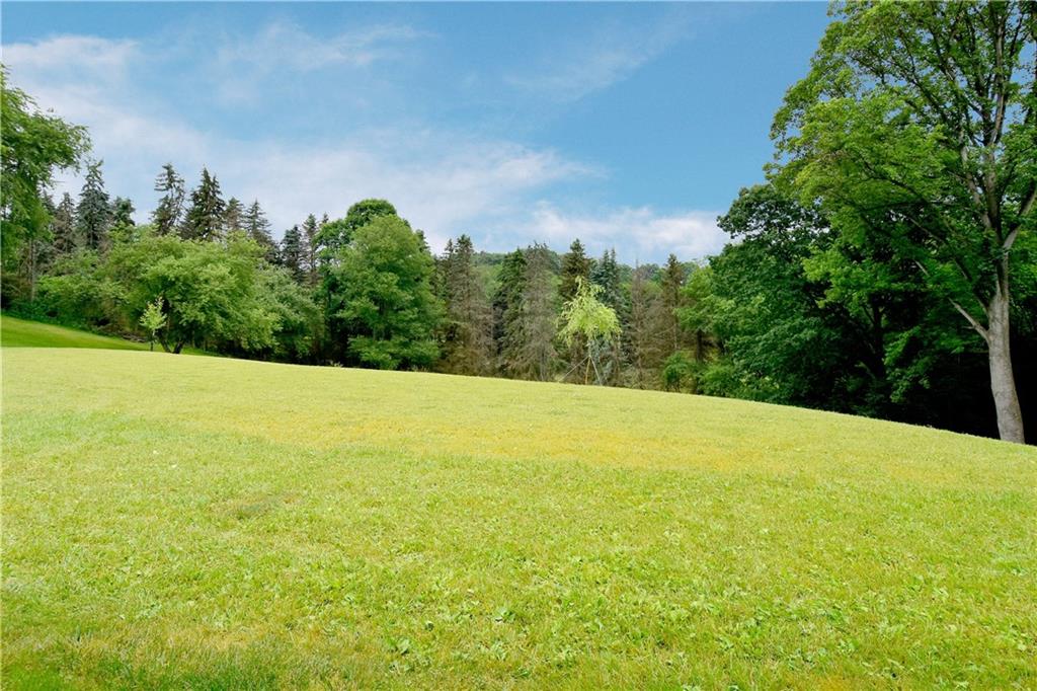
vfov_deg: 36.8
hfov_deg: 53.1
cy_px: 346
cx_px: 518
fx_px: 1037
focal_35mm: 36
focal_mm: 24
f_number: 9
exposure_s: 1/100
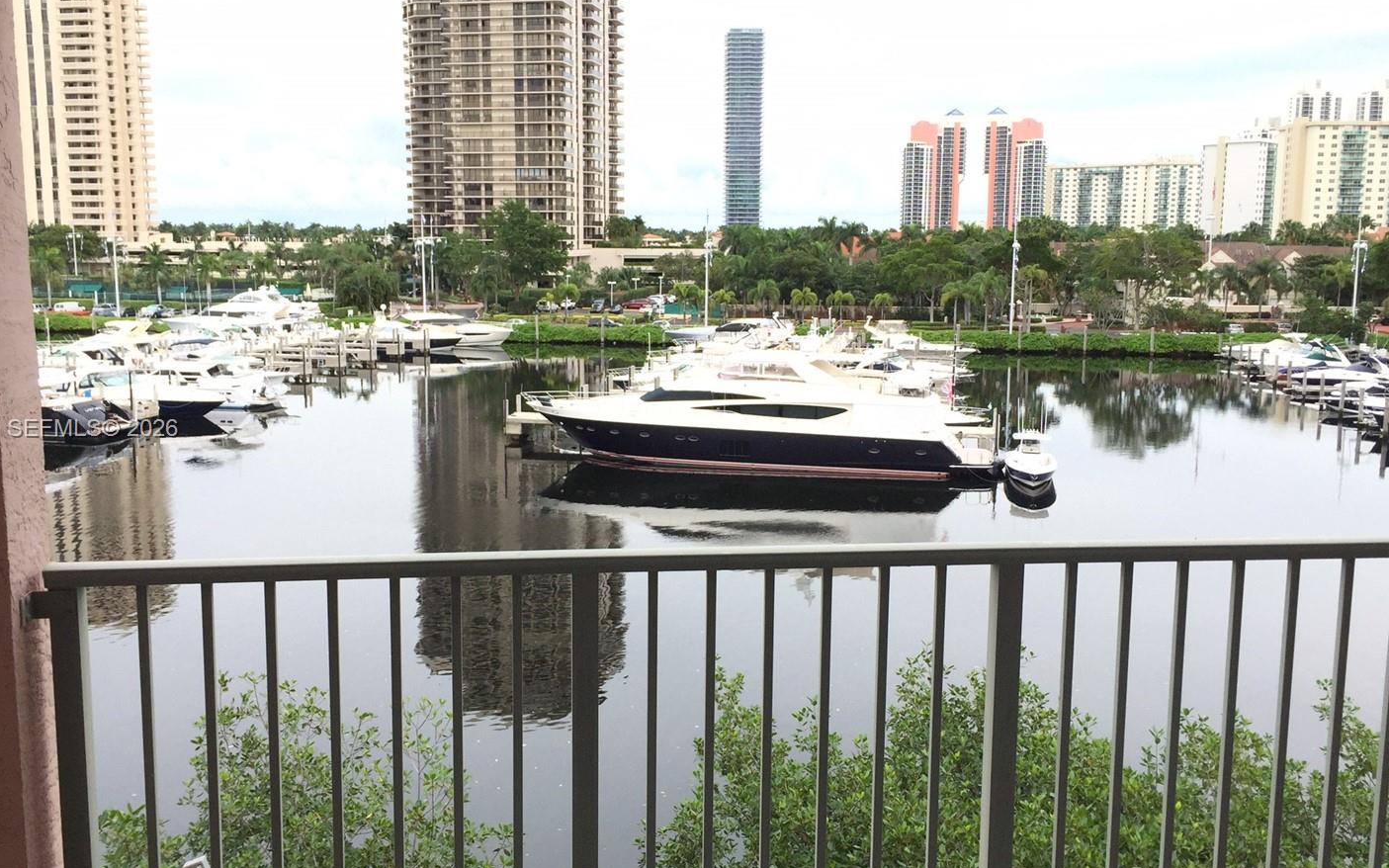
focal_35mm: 35
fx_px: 1325
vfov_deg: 36.3
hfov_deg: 55.3
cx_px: 661
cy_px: 430
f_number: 2.2
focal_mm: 4.15
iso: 32
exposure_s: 1/898
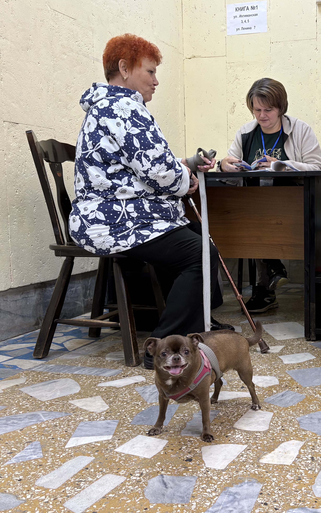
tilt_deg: -5.1
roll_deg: +0.3
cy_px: 239
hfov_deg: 30.5
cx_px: 293
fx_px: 560
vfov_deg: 49.2
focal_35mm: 40
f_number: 1.6
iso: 100
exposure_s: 1/100
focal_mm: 5.96
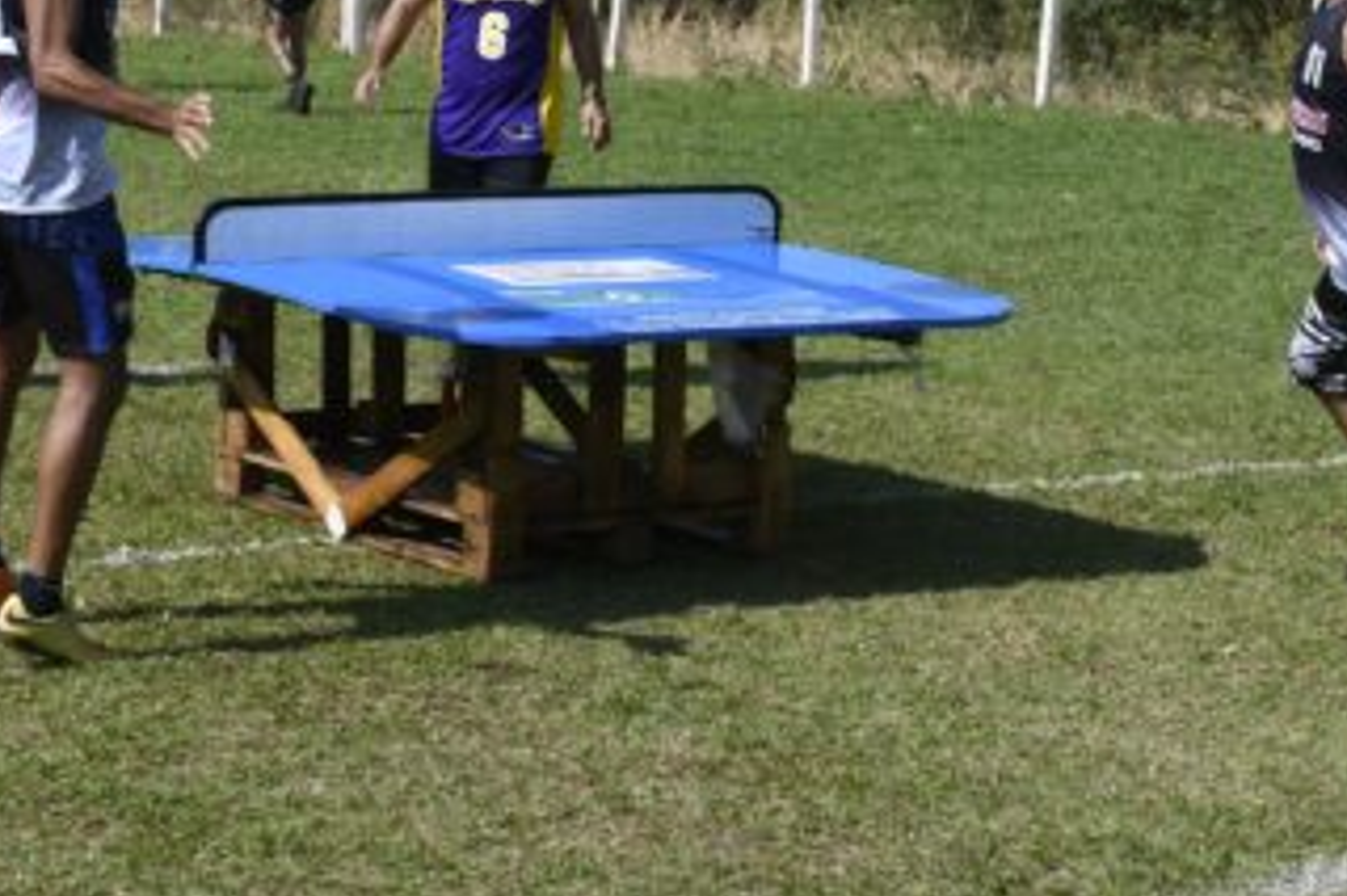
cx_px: 290
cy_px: 21
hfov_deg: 23.1
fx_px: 3253
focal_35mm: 87
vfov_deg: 15.4
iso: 250
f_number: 13
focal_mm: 27
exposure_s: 1/320
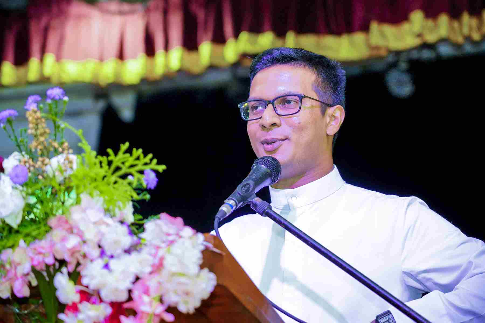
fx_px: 1414
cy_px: 162
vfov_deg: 13.0
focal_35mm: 105
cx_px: 242
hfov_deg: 19.5
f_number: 4
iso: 6400
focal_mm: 105
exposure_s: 1/200
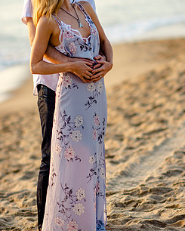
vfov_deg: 10.9
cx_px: 108
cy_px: 63
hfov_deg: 8.8
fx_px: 1204
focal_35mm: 176
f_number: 1.8
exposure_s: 1/2000
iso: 125
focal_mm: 85
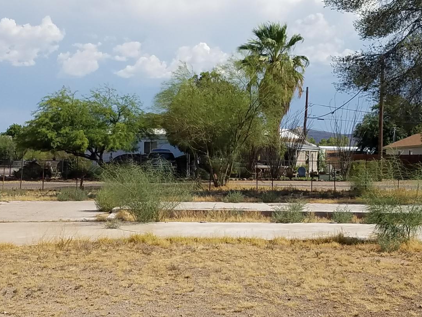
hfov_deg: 26.9
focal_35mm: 72
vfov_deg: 20.4
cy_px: 139
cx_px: 261
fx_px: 878
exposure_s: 1/3648
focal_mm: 4.2
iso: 50
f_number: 1.7
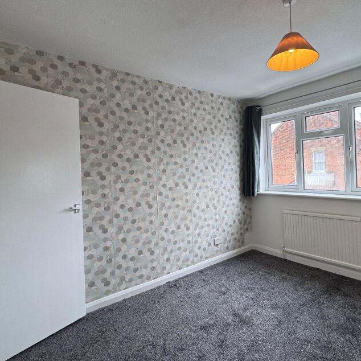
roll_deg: +2.3
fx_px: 236
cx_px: 201
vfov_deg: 74.8
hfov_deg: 74.6
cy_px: 170
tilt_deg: +0.6
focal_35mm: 20
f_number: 2.2
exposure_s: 1/100
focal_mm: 2.22
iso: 64
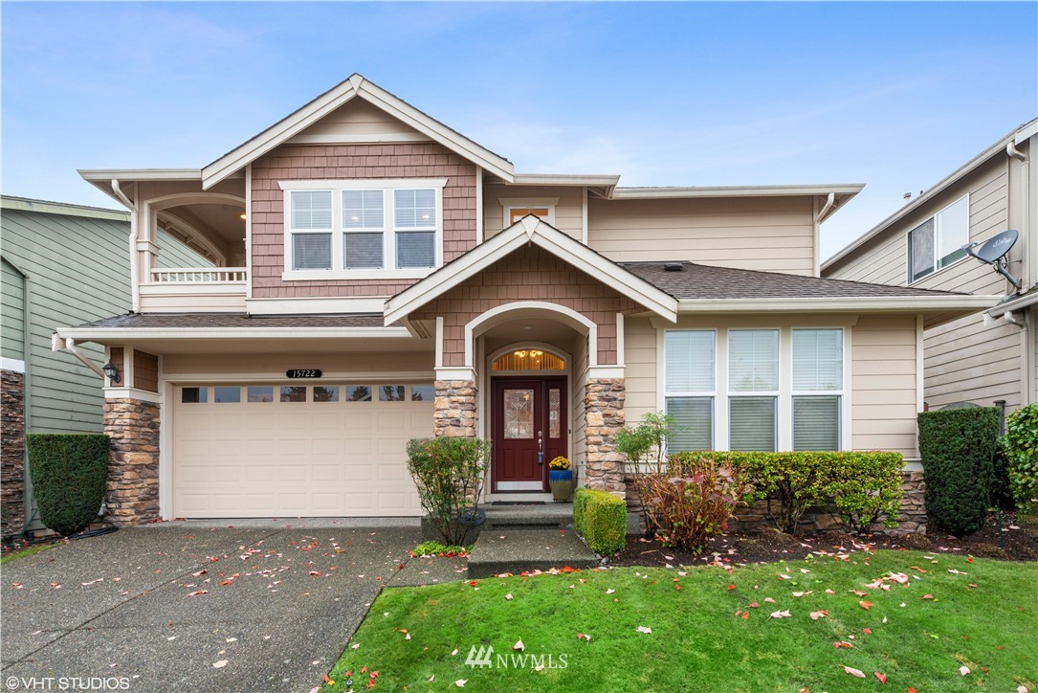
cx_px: 519
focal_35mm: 17
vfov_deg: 70.5
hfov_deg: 93.3
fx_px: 490
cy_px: 346
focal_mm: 17
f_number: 11
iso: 200
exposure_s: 1/15
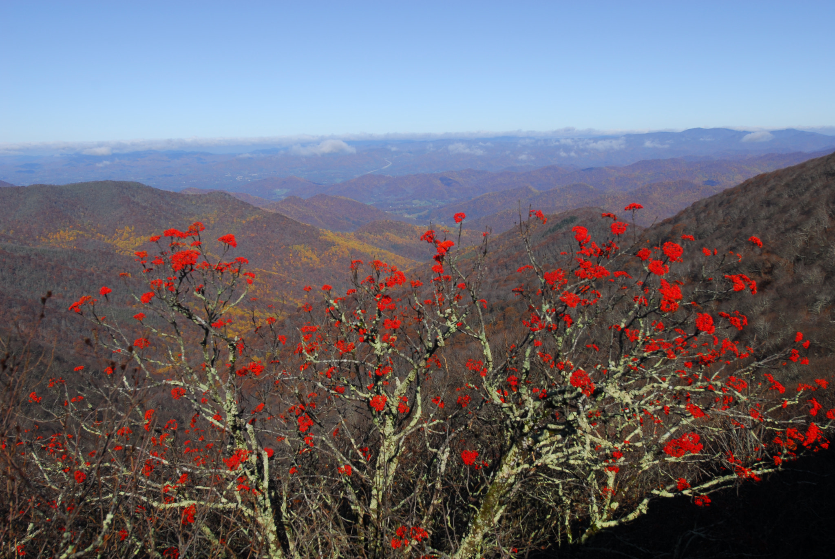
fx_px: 836
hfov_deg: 53.1
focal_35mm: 36
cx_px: 418
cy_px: 280
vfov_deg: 37.0
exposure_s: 1/320
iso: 100
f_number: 8
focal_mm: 24
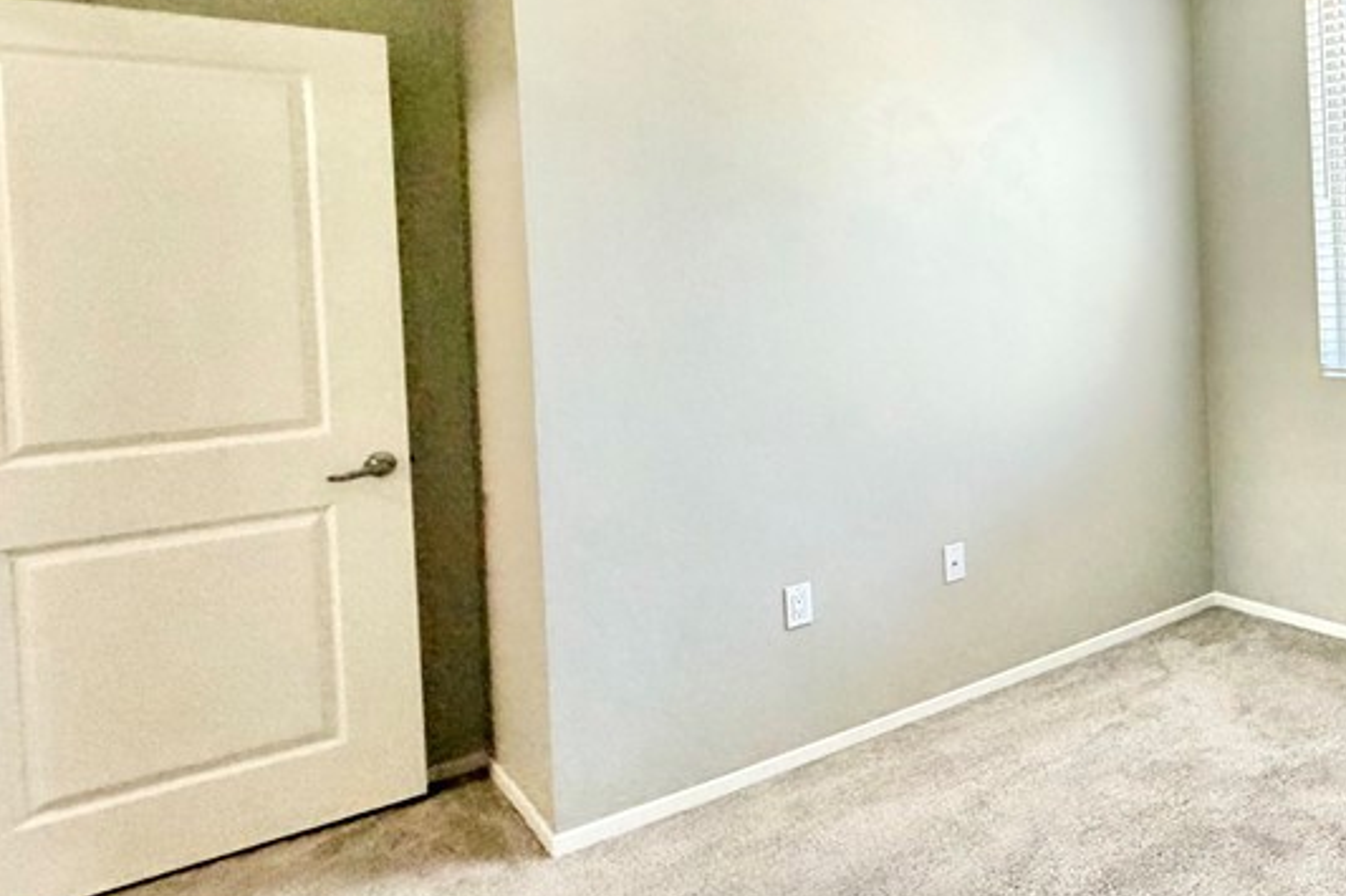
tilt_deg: -0.5
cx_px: 1250
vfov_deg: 45.5
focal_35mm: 28
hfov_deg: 55.3
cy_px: 283
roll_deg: +2.1
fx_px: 1047
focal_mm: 2.22
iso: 320
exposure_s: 1/119
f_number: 2.2
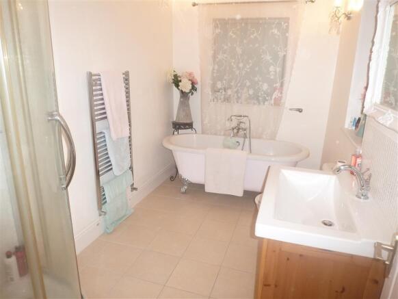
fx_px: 276
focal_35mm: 24
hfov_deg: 71.6
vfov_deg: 56.9
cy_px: 150
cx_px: 199
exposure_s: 1/60
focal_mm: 4.3
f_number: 3.3
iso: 250
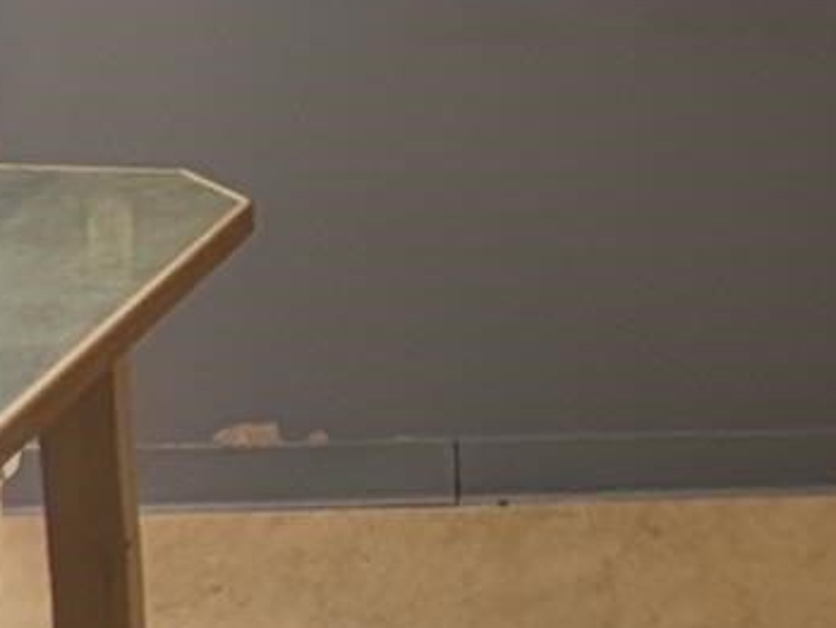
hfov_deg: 19.9
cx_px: 1171
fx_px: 2126
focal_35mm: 88
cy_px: -185
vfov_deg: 15.9
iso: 66
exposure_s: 1/80.5
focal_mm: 2.02
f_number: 1.7
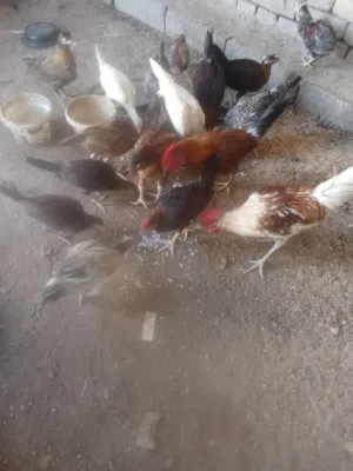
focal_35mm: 27
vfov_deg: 65.3
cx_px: 176
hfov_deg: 51.4
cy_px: 236
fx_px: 367
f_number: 2
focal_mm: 2.79
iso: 561
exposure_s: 1/33.3
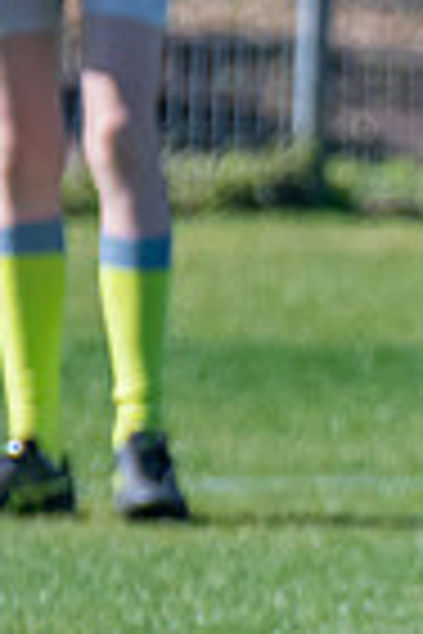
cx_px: 1247
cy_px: 612
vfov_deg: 0.6
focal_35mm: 3381
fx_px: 59585
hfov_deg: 0.4
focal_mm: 460
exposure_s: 1/2500
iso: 800
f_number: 8
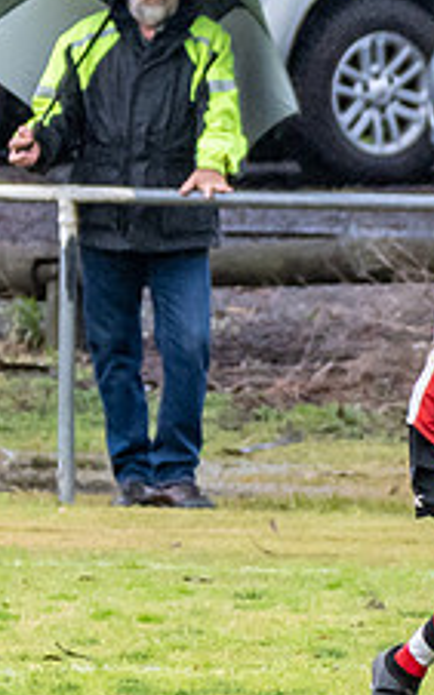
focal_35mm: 1815
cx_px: 528
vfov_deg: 1.2
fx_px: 34392
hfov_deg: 0.7
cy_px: 635
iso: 1250
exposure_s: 1/2000
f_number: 7.1
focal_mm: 260
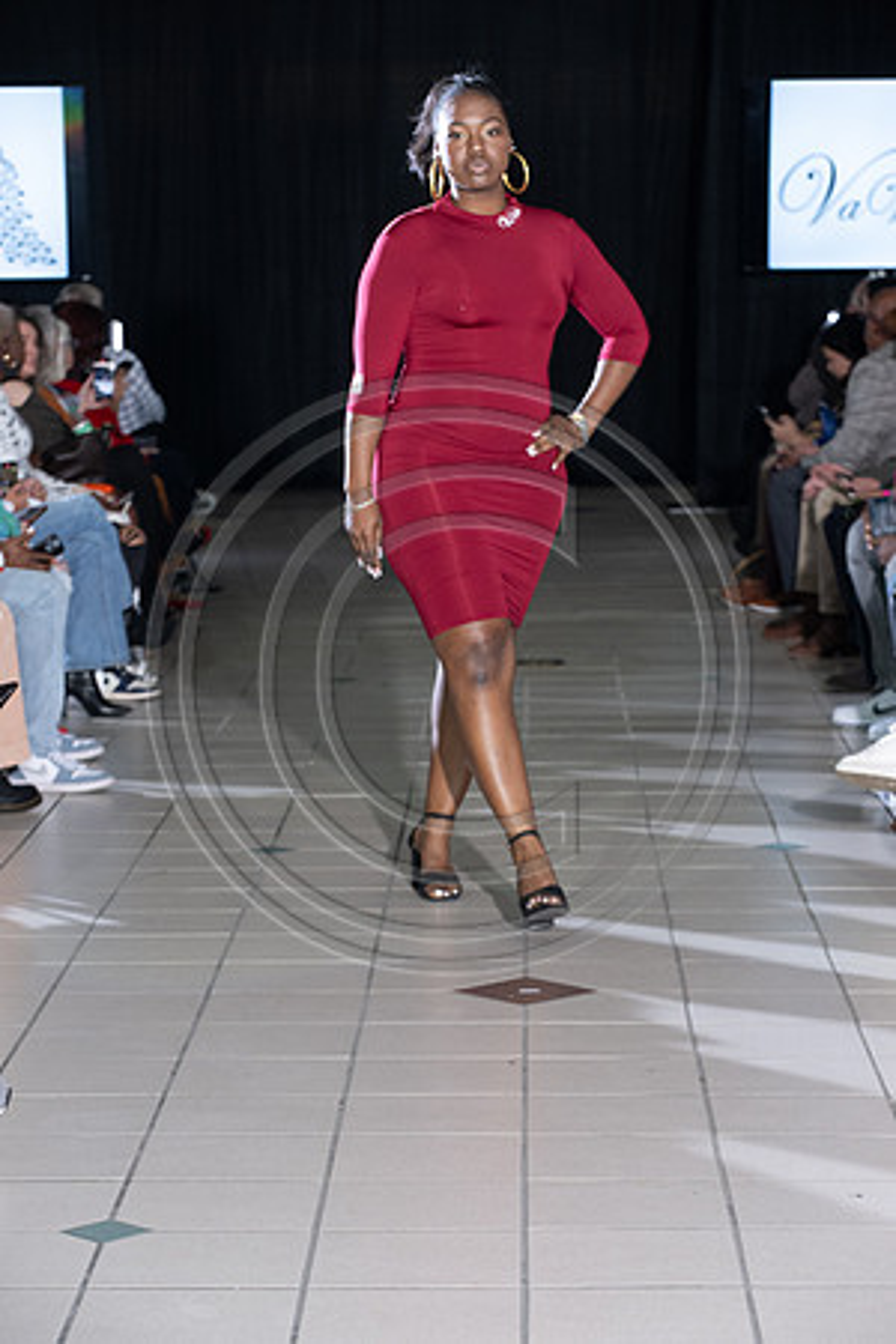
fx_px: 3808
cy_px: 672
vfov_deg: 20.0
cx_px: 448
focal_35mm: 102
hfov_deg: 13.4
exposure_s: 1/125
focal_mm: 102
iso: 1250
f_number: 5.6
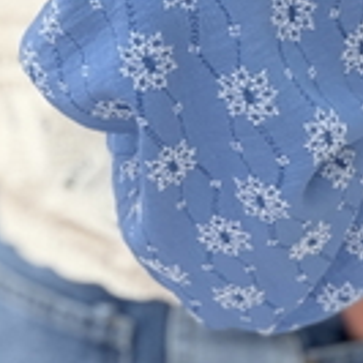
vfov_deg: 15.6
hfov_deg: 16.3
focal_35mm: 106
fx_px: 1258
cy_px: -113
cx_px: 79
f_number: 1.9
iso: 80
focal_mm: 2.71
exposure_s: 1/87
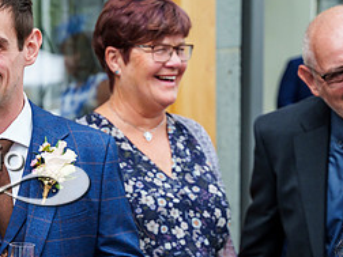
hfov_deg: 17.0
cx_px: -4
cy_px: 192
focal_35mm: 113
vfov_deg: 13.1
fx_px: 1120
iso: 800
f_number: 3.5
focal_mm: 51
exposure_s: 1/2000
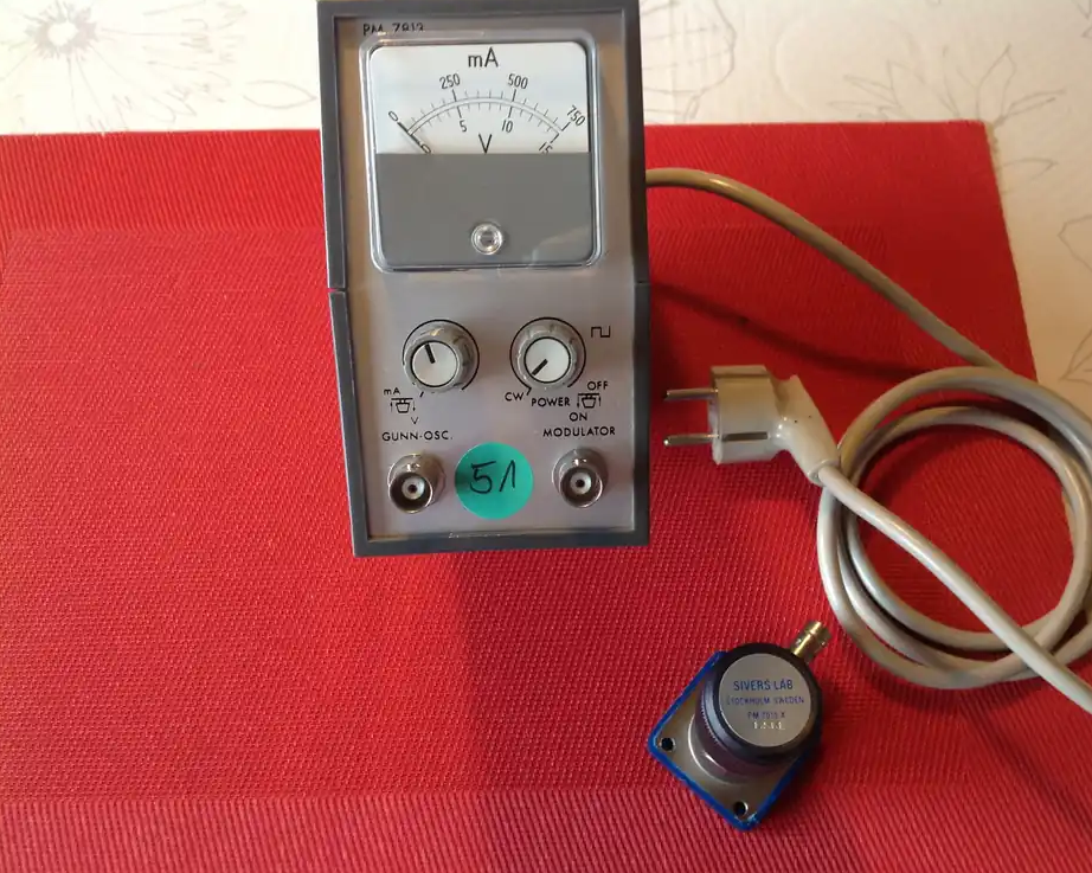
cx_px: 586
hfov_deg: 49.1
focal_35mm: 37
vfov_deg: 40.1
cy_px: 436
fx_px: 1195
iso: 64
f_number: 2.4
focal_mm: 4.28
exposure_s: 1/17
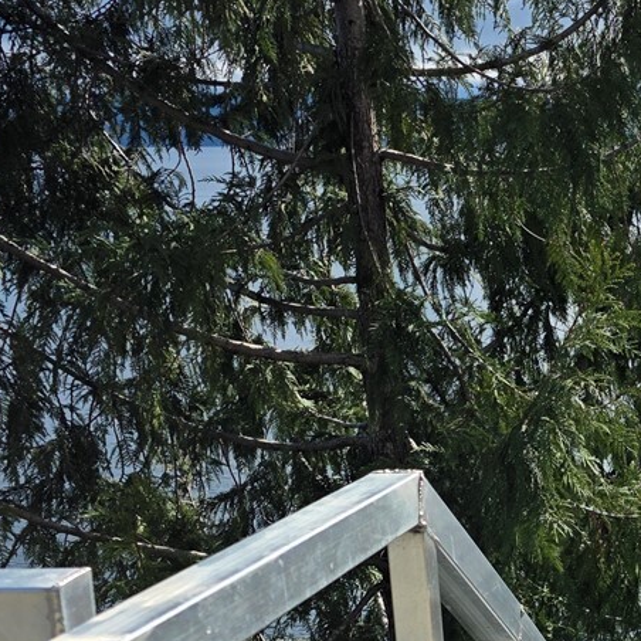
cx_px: 868
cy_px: 499
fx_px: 1508
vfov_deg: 23.7
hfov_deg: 21.4
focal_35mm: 72
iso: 64
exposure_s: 1/7944
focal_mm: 6.3
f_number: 1.7
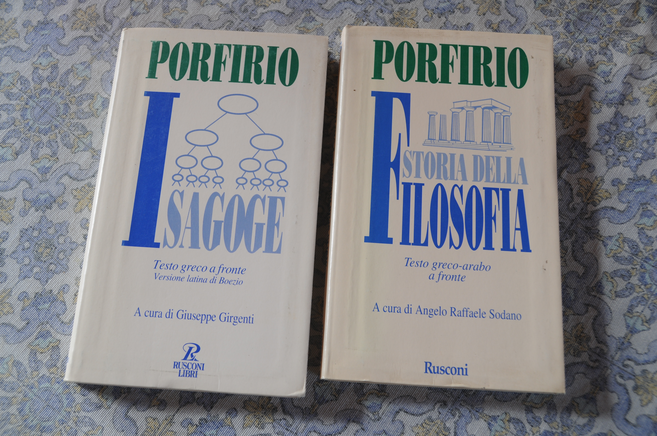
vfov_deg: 34.1
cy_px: 218
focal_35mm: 39
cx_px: 328
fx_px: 711
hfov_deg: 49.6
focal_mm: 26
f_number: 4.5
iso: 200
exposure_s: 1/80
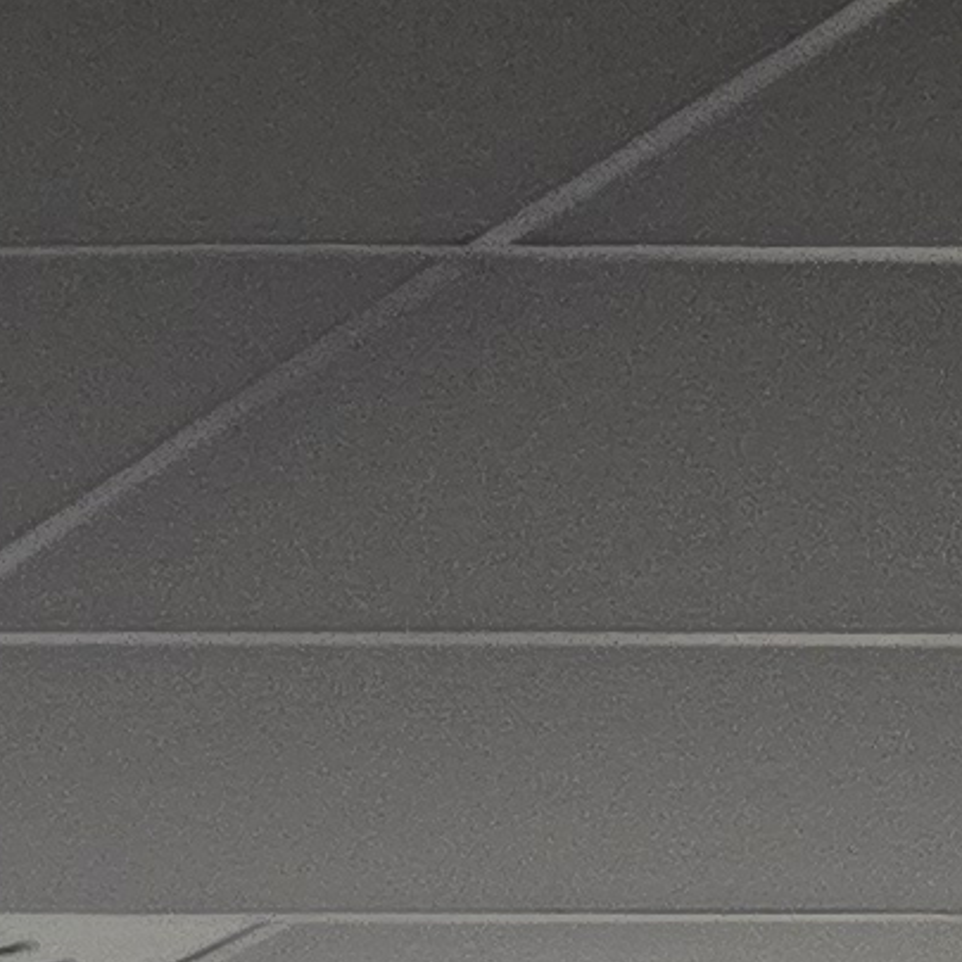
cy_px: 2601
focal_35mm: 201
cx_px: -3380
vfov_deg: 7.8
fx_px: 6320
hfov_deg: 6.4
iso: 320
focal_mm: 6.3
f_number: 1.7
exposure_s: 1/100
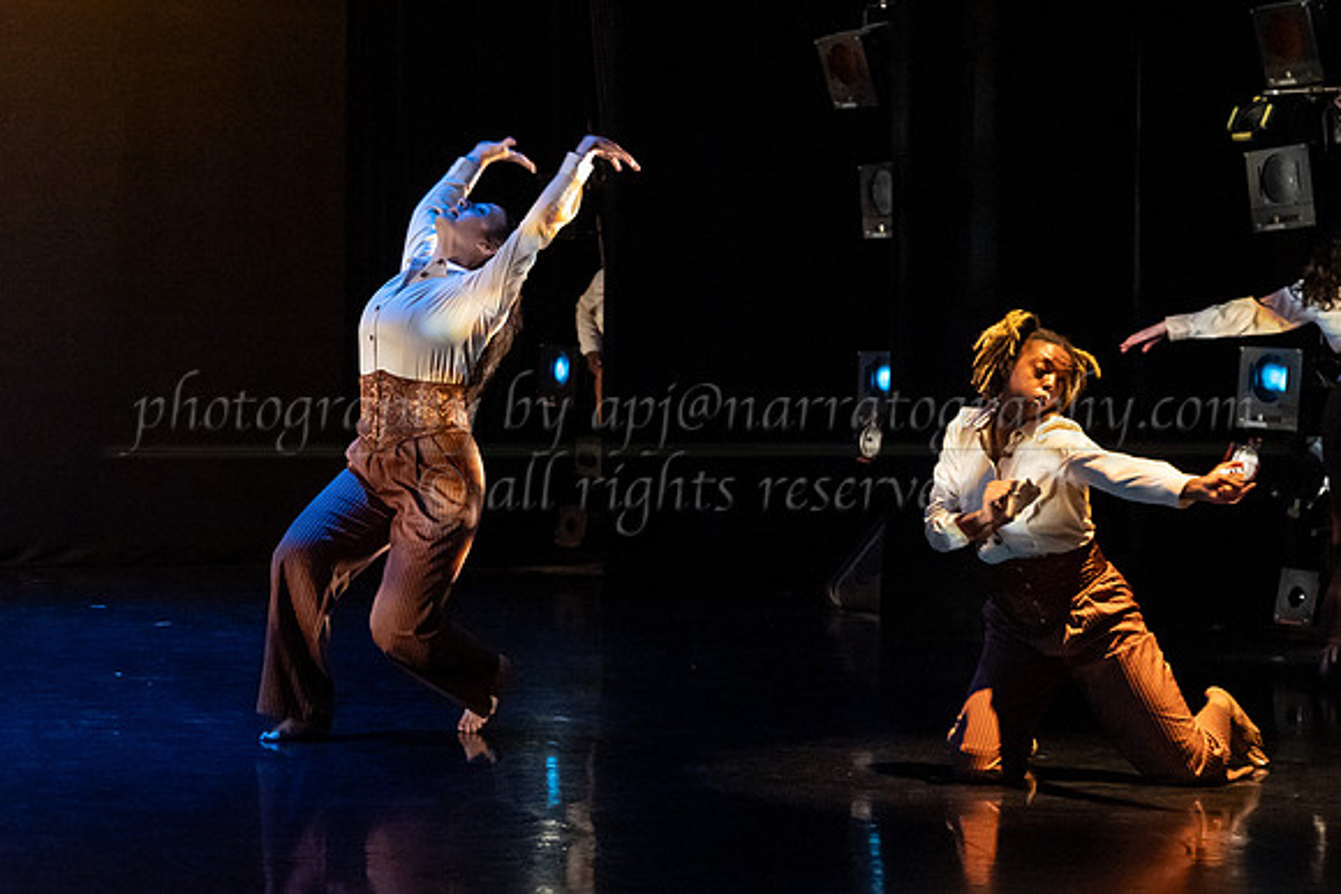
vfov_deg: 13.3
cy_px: 372
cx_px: 418
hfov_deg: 19.7
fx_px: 3845
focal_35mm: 103
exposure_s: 1/400
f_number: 4
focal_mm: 75
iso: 4000
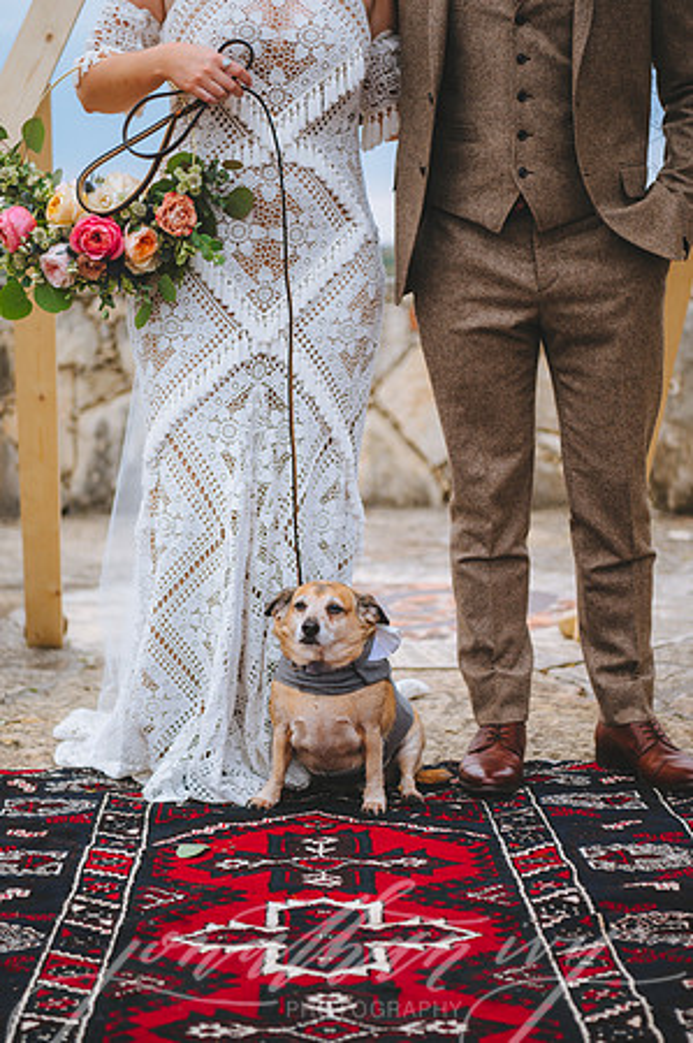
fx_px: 2026
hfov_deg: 19.4
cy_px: 522
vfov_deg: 28.9
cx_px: 346
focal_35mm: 70
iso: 160
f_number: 2.8
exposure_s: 1/200
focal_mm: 70
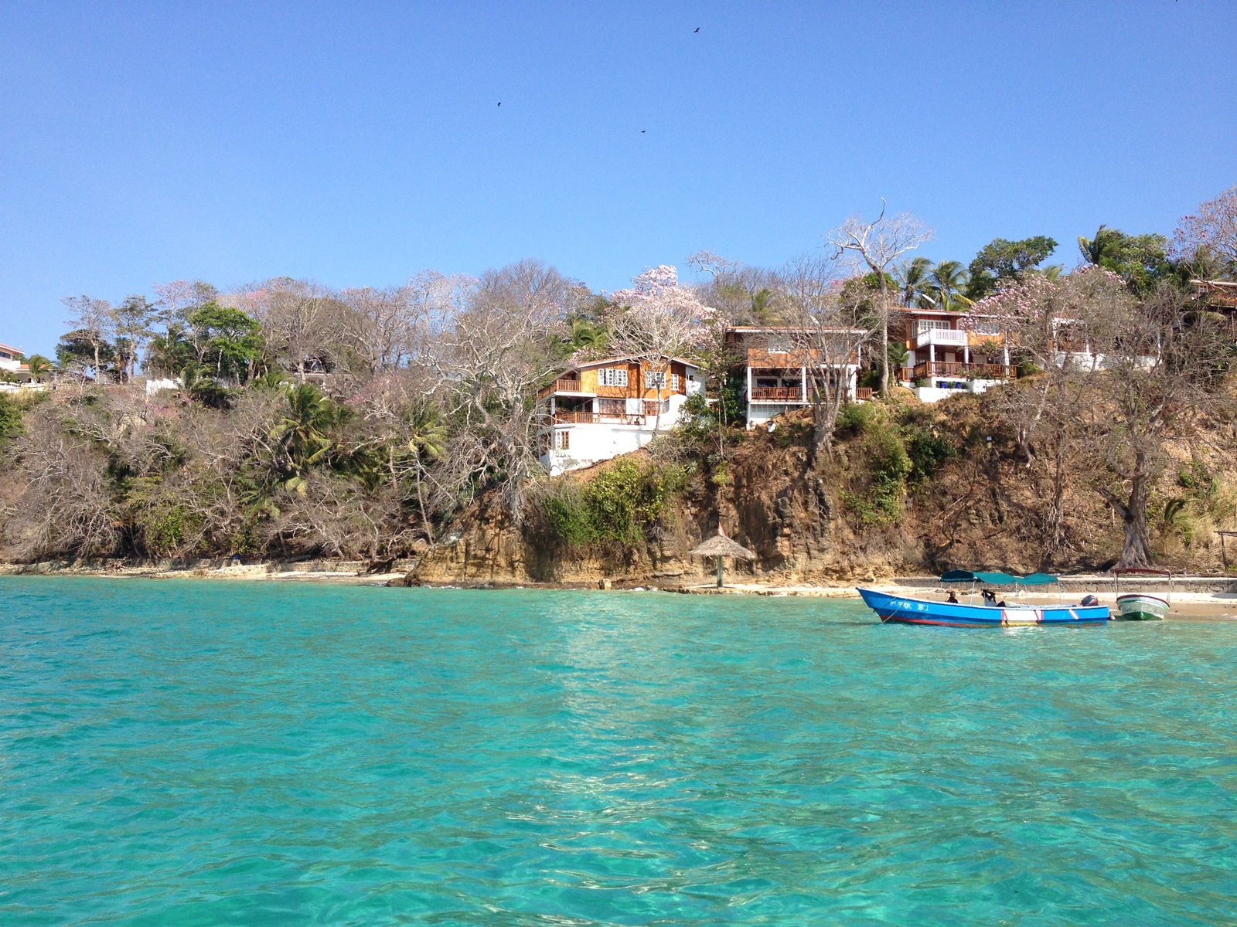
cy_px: 464
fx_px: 1251
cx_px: 618
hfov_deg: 52.6
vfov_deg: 40.7
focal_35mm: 35
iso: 50
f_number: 2.4
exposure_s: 1/1346
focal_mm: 4.28
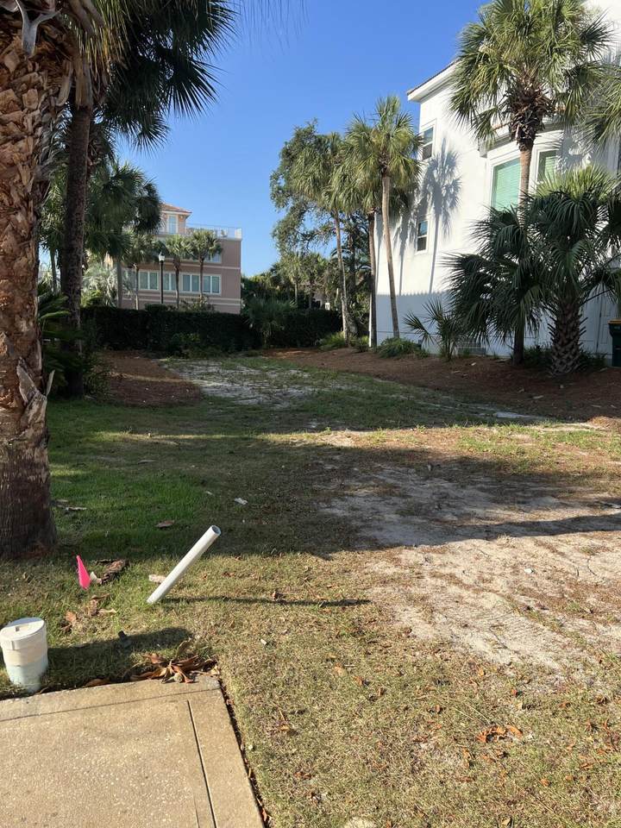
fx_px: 622
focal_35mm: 26
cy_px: 414
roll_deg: -0.7
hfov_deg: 53.1
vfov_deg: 67.3
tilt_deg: -7.4
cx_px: 310
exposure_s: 1/2008
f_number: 1.5
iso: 50
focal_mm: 5.7
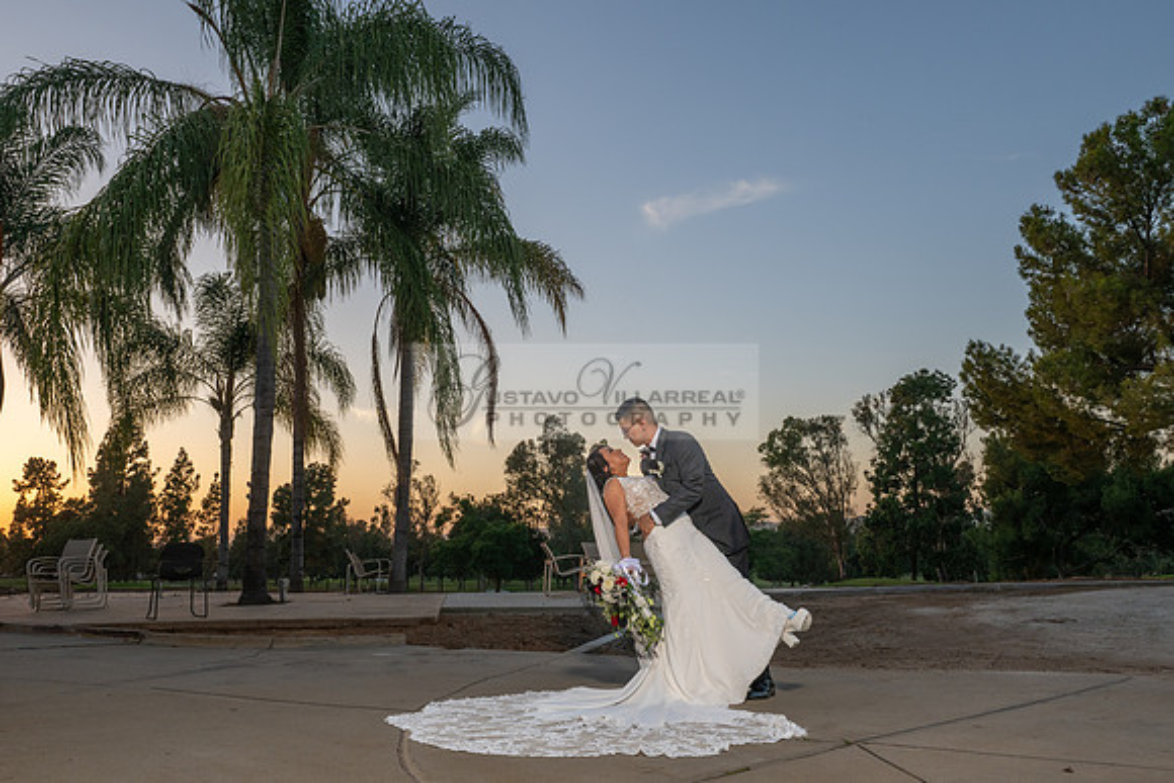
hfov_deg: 66.9
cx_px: 549
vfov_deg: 47.7
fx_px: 887
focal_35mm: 27
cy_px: 374
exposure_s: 1/200
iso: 320
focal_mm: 24
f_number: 8
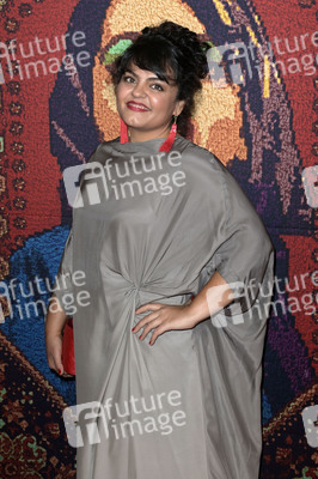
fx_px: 1128
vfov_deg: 23.9
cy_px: 240
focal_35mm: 85
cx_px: 159
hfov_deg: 16.0
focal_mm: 85
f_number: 5.6
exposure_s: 1/250
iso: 400
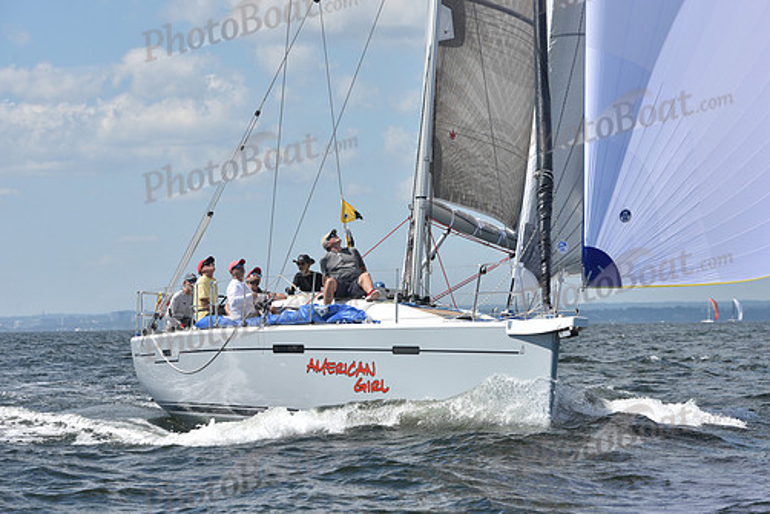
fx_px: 3337
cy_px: 222
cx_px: 439
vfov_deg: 8.8
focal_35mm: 156
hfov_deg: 13.2
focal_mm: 135
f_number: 10
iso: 320
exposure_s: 1/1250
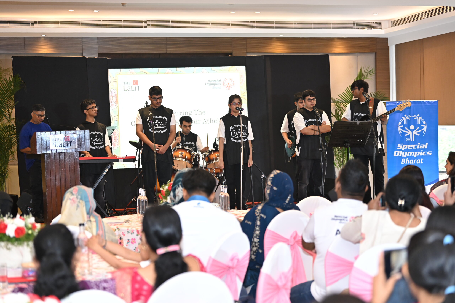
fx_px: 885
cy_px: 152
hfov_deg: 28.8
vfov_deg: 19.5
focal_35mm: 70
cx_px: 228
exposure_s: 1/100
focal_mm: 70
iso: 2000
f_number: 2.8
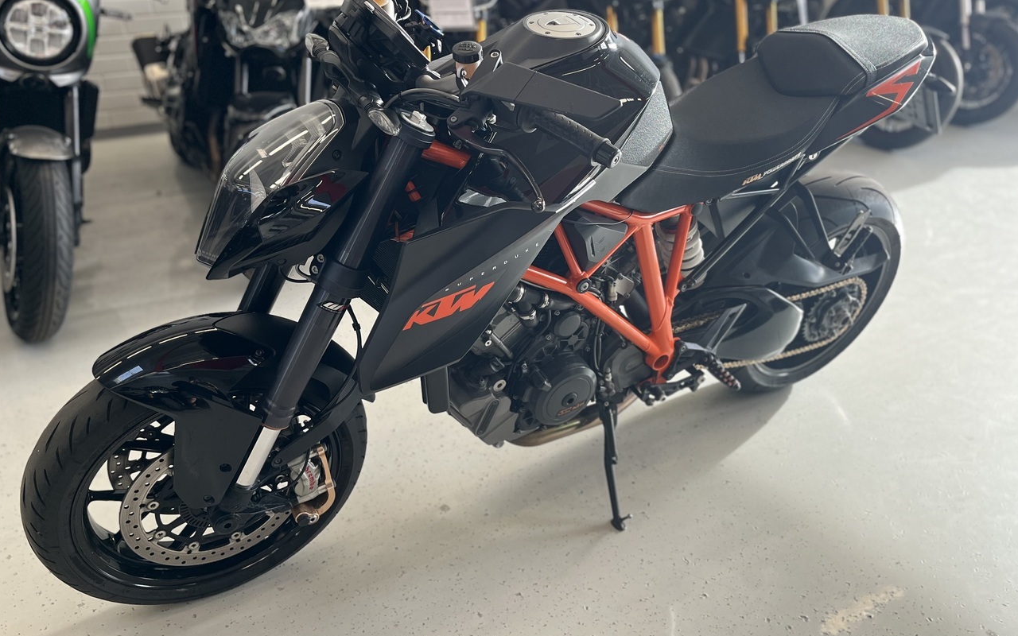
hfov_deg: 61.2
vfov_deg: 40.5
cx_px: 503
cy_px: 270
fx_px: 860
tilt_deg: -25.2
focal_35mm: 31
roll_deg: -1.1
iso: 100
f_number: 1.6
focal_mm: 5.1
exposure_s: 1/100
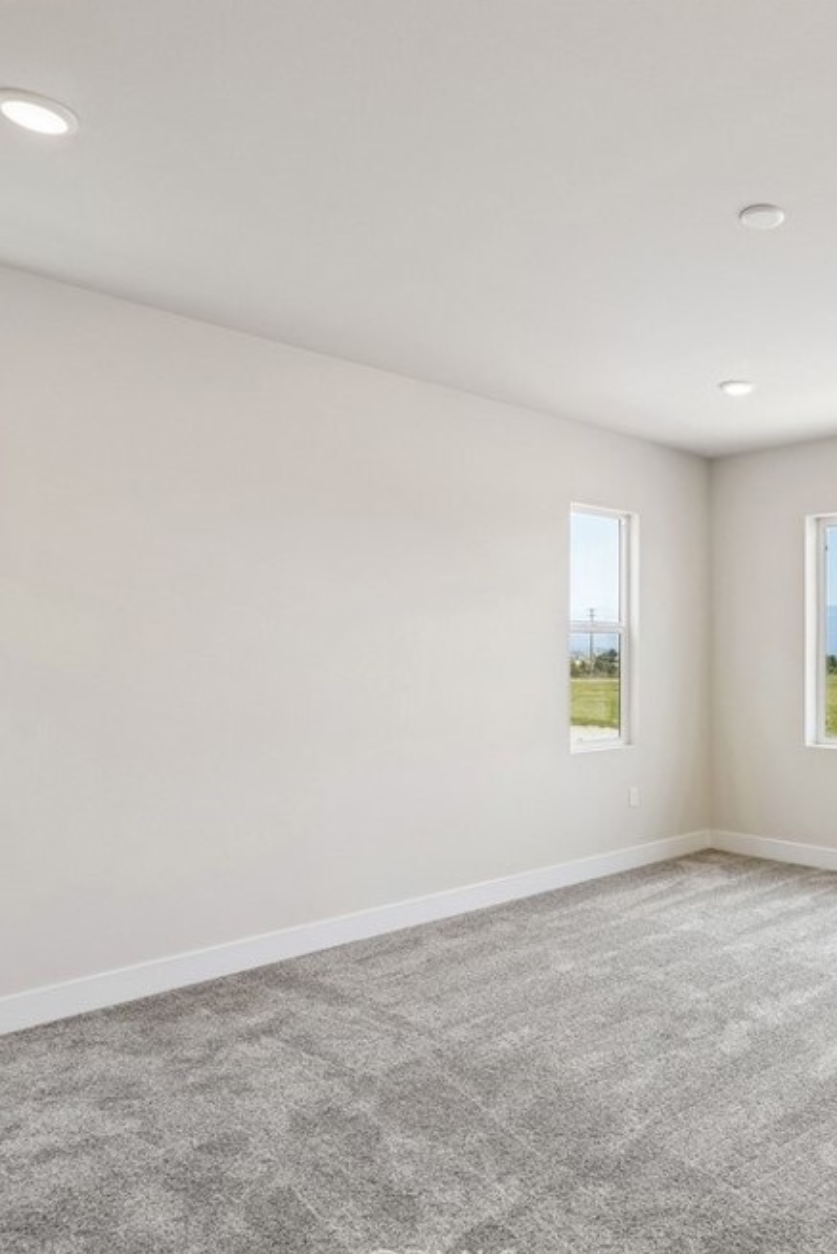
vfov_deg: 71.5
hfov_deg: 47.2
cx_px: 720
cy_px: 641
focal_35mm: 25
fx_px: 871
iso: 160
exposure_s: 1/30
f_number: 8
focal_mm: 16
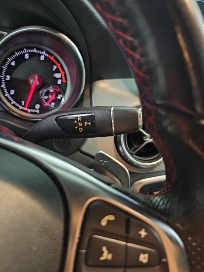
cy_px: 136
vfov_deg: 73.9
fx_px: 181
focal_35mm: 23
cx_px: 102
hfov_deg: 58.9
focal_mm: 6.3
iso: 640
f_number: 1.7
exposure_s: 1/25
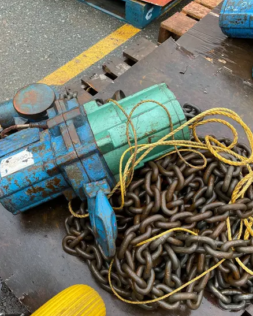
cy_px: 144
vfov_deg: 52.8
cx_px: 107
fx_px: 318
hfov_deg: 43.3
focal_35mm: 34
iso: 80
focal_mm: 4.2
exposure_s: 1/121
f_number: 1.6
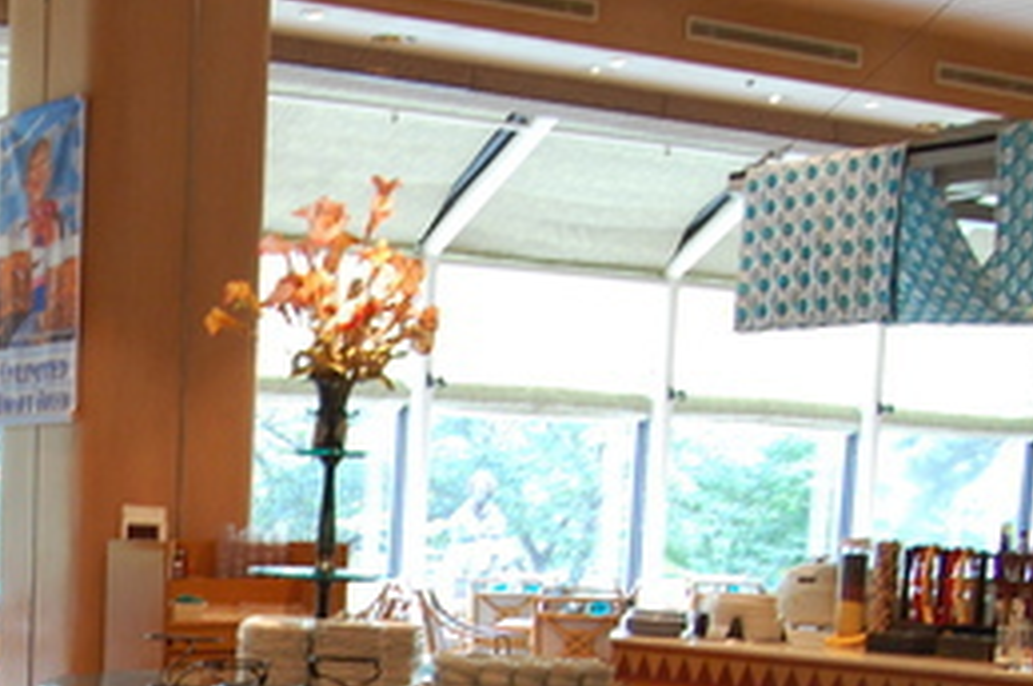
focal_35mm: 73
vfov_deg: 17.6
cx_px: -102
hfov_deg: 25.7
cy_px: 852
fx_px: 2092
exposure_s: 1/13
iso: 800
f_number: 6.3
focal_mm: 18
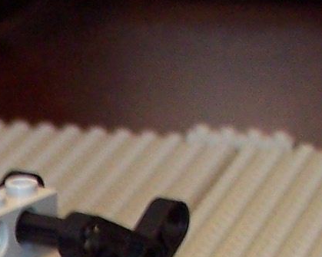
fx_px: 3659
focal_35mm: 384
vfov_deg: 3.9
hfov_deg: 4.9
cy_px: 649
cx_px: -387
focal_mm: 10.7
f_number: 3.2
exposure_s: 1/20
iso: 140
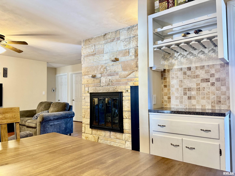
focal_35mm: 26
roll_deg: +0.6
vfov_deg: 53.1
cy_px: 88
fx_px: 177
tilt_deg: +2.6
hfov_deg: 67.3
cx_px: 118
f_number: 1.6
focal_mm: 5.96
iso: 200
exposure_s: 1/60
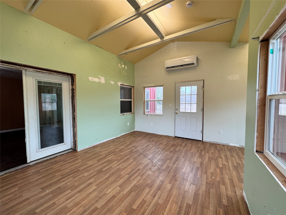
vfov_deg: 85.7
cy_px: 108
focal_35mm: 14
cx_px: 143
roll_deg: +0.4
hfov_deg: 102.1
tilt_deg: -3.3
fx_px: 116
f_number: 2.2
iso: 125
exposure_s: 1/120
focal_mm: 2.22
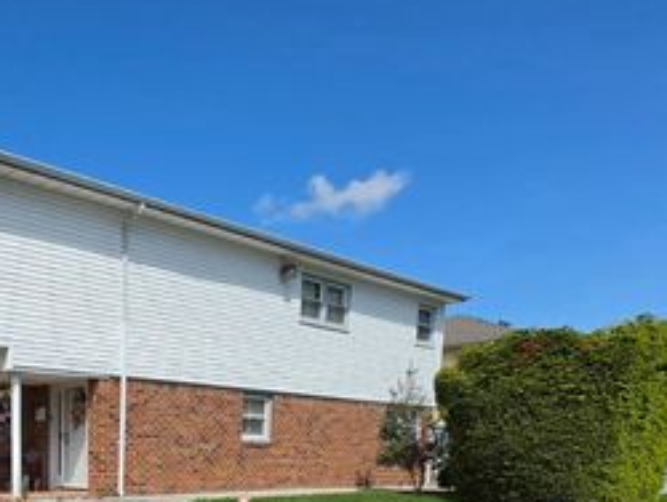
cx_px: 19
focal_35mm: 26
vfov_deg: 48.2
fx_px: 501
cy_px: 442
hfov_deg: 54.4
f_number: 1.9
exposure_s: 1/2500
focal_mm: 2.2
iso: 32
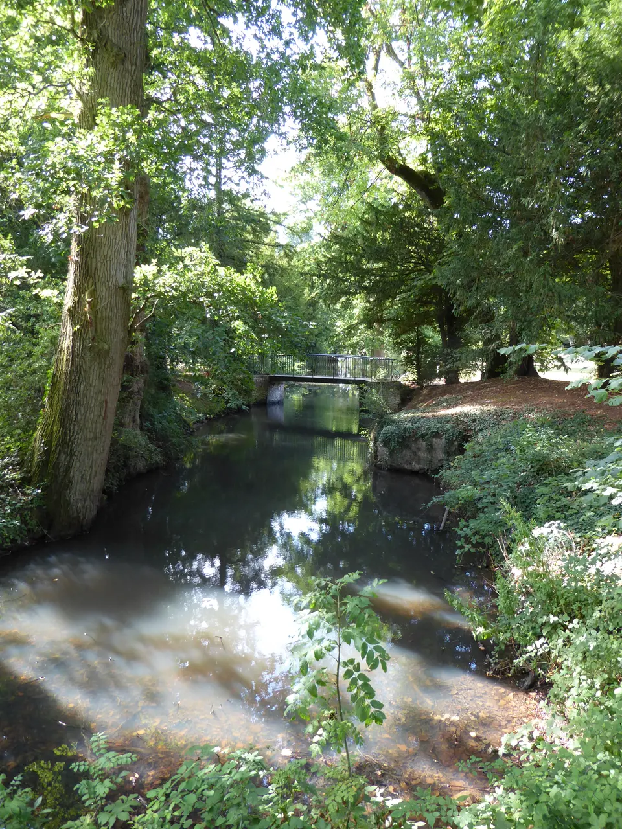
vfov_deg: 69.4
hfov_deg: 54.9
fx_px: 599
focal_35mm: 25
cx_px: 311
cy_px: 414
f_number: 3.3
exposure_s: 1/60
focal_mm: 4.3
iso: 160
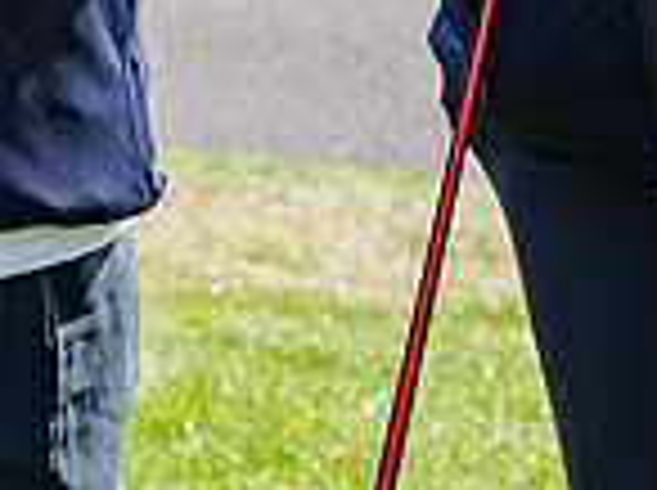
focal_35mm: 490
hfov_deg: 4.1
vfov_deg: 3.0
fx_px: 9285
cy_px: -578
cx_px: 270
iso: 100
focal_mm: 98
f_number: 8
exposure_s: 1/200
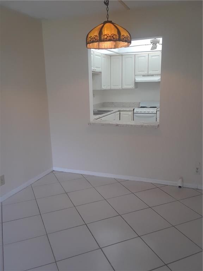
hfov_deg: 46.8
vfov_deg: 60.0
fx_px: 235
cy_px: 136
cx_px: 102
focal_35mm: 30
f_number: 1.9
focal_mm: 2.47
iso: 64
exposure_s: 1/30
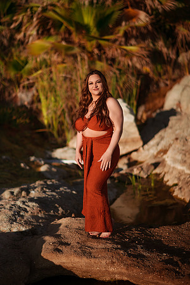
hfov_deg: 23.4
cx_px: 95
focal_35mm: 58
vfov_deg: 34.5
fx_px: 459
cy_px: 142
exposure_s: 1/8000
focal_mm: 58
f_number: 1.4
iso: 100
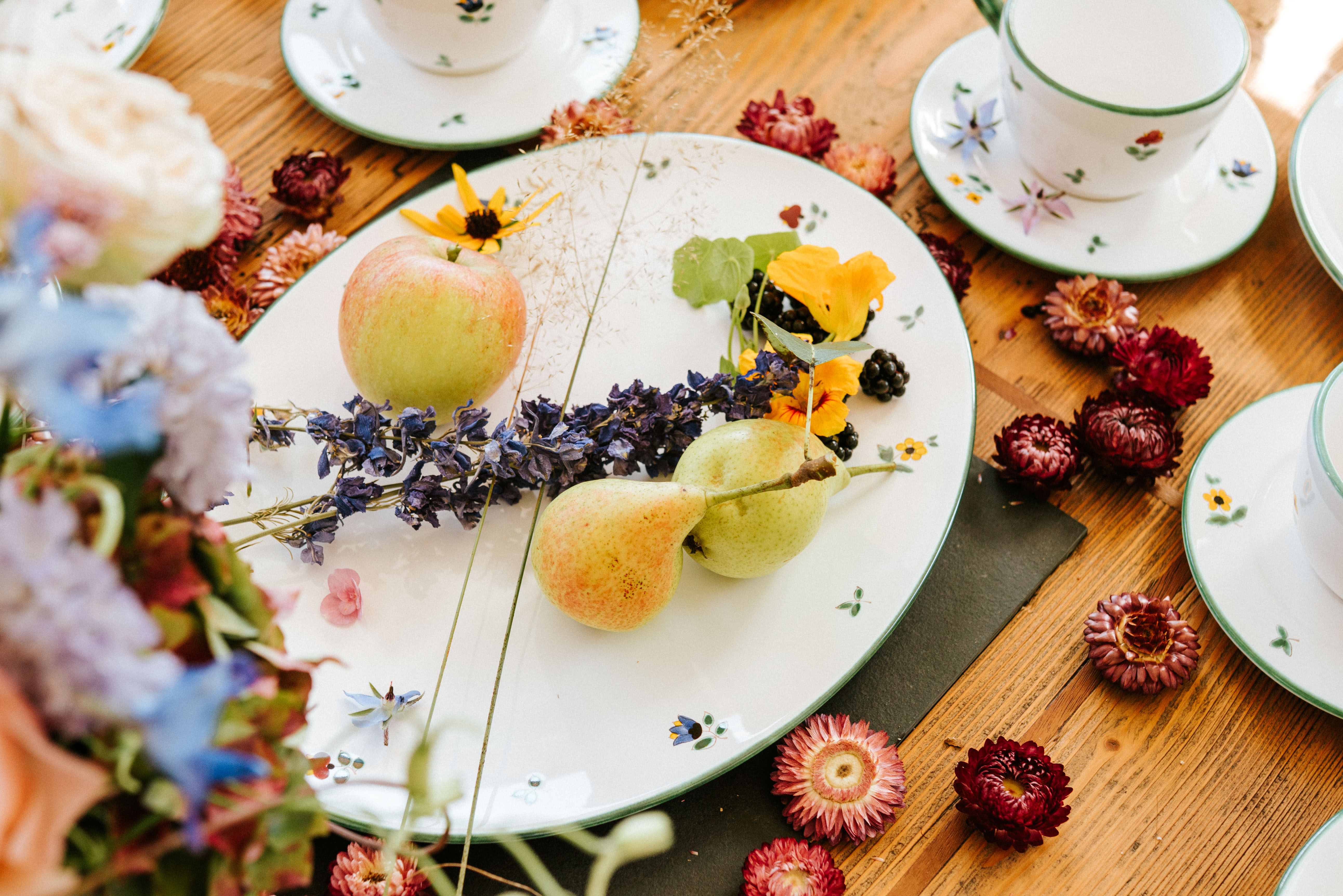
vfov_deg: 26.0
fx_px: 1940
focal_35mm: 52
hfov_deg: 38.2
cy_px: 448
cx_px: 672
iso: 250
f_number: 4
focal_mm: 35
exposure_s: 1/160
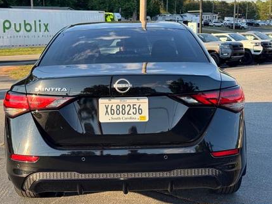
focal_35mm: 57
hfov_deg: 33.8
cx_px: 129
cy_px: 103
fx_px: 448
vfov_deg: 25.7
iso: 64
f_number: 1.78
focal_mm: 6.76
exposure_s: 1/802
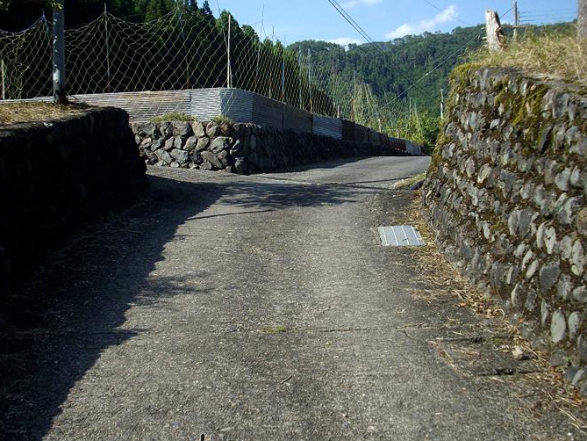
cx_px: 306
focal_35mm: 47
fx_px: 797
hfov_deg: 40.4
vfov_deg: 30.9
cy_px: 196
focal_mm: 6.2
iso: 80
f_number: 5.6
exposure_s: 1/250
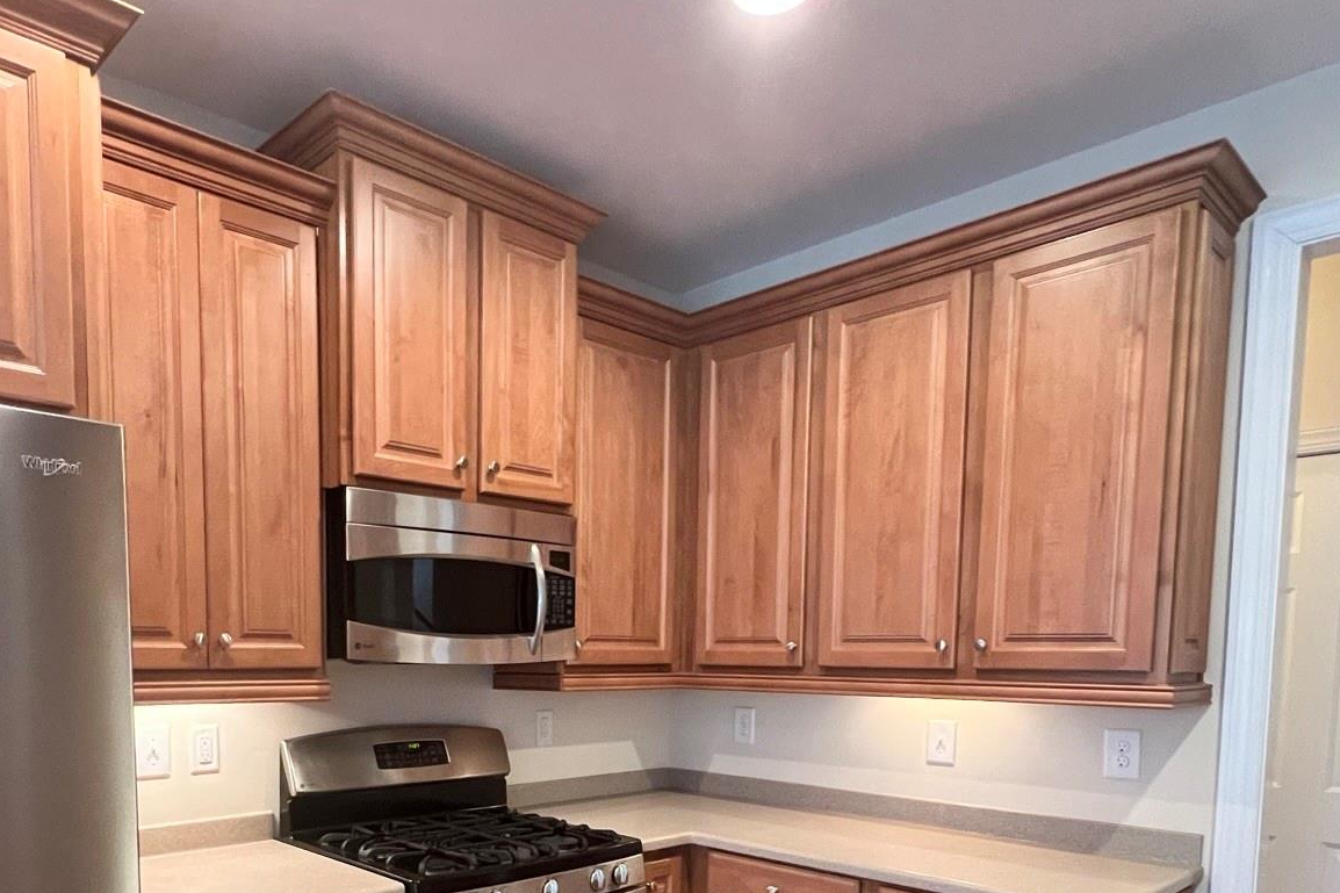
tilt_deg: -4.5
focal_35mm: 24
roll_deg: -0.4
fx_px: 893
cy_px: 737
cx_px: 534
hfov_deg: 72.9
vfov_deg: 49.4
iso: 640
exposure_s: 1/60
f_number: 1.8
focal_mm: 1.57
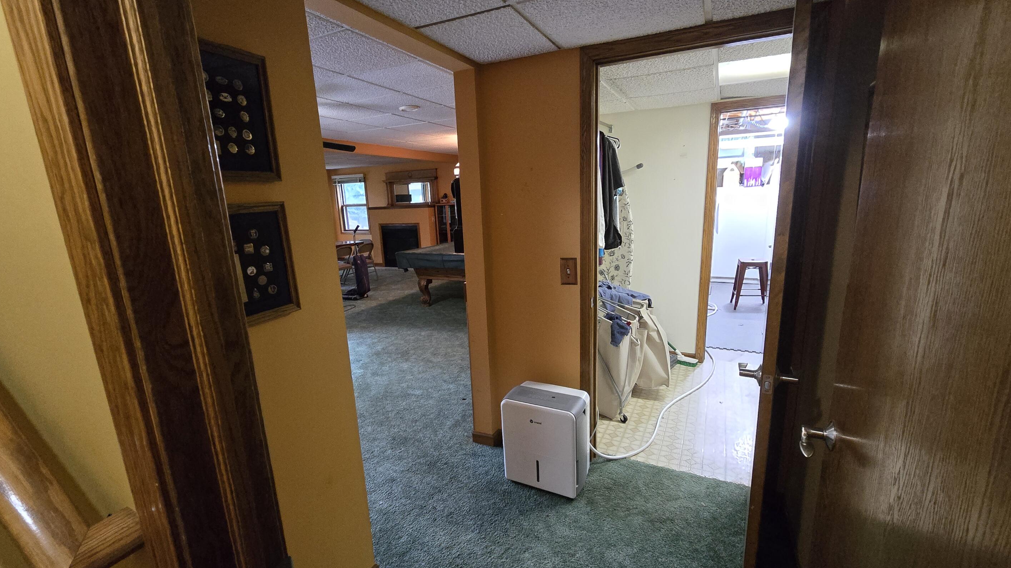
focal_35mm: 15
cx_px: 507
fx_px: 402
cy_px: 309
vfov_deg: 70.4
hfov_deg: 103.0
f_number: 2.2
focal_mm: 2.2
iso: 1250
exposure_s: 1/60
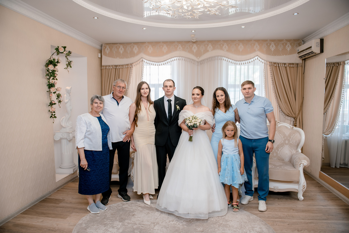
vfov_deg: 53.2
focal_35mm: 24
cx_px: 174
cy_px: 116
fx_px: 233
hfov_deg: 73.7
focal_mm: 24
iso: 500
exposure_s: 1/200
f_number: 2.8
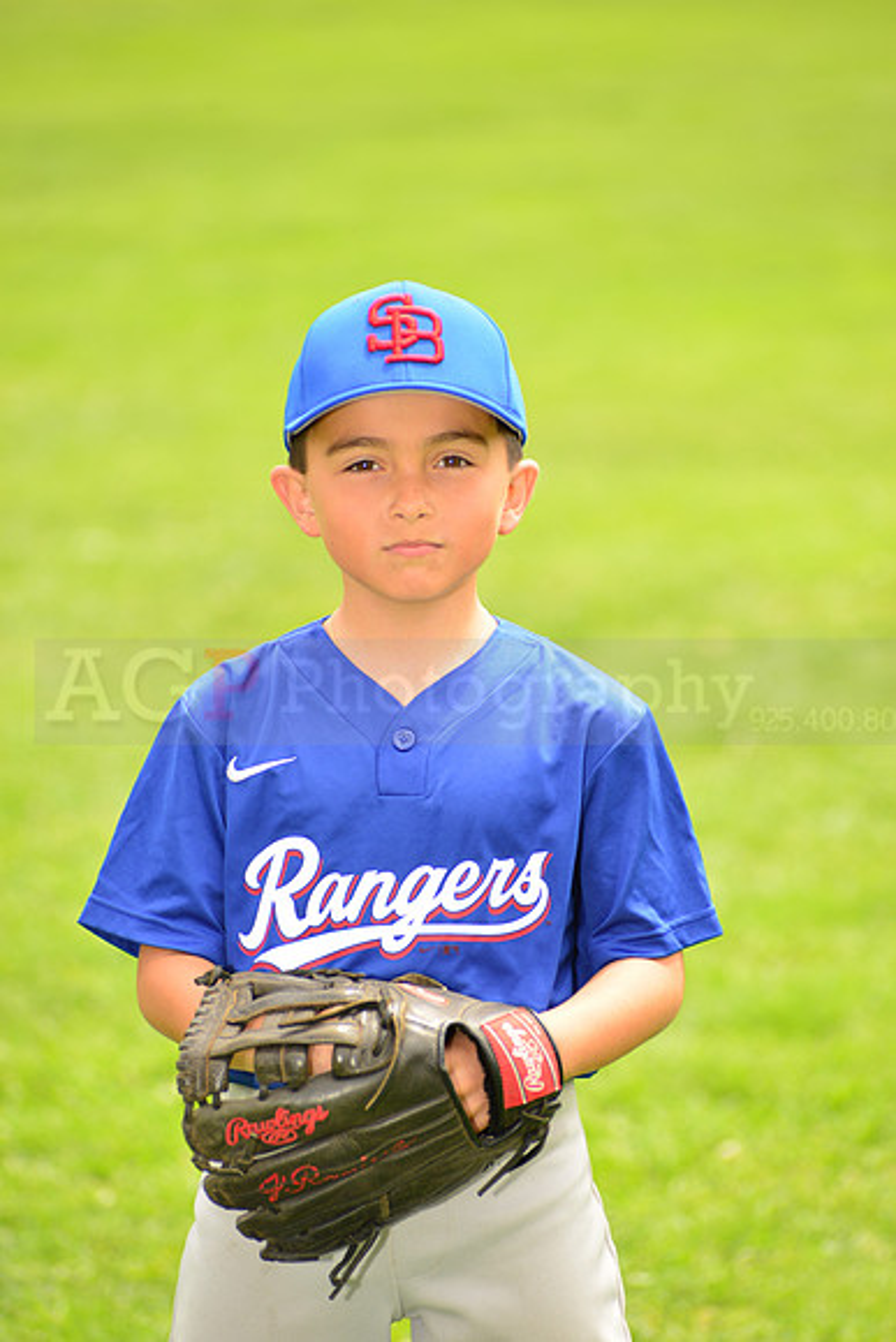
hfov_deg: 7.4
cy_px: 671
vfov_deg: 11.1
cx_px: 448
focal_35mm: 185
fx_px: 6902
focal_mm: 185
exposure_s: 1/250
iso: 100
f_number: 5
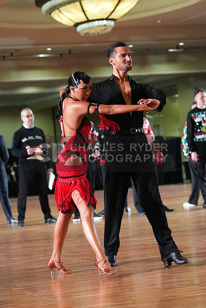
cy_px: 154
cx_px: 103
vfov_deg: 16.1
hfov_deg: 10.8
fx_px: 1089
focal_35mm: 127
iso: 8000
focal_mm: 127
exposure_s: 1/400
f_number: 4.5
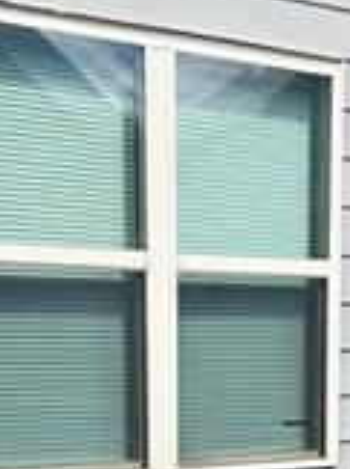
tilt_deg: -8.8
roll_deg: +0.7
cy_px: 602
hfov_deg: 13.0
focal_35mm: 114
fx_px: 1541
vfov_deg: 16.4
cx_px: 179
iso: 80
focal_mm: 6.76
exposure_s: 1/1818
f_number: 1.78
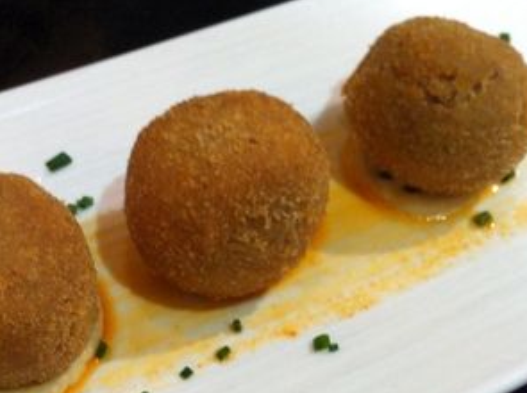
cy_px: 274
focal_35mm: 57
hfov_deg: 33.3
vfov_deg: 25.4
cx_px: 141
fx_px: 866
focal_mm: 3.85
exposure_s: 1/15
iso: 125
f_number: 2.8
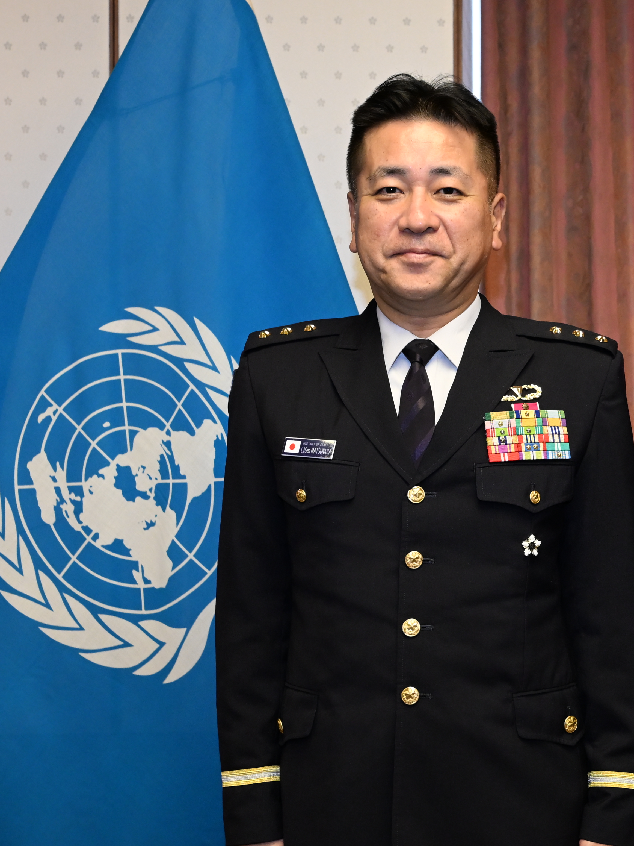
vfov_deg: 25.3
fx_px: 1880
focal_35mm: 77
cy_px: 375
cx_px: 663
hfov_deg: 18.5
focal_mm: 41
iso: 2500
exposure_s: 1/200
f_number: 5.6
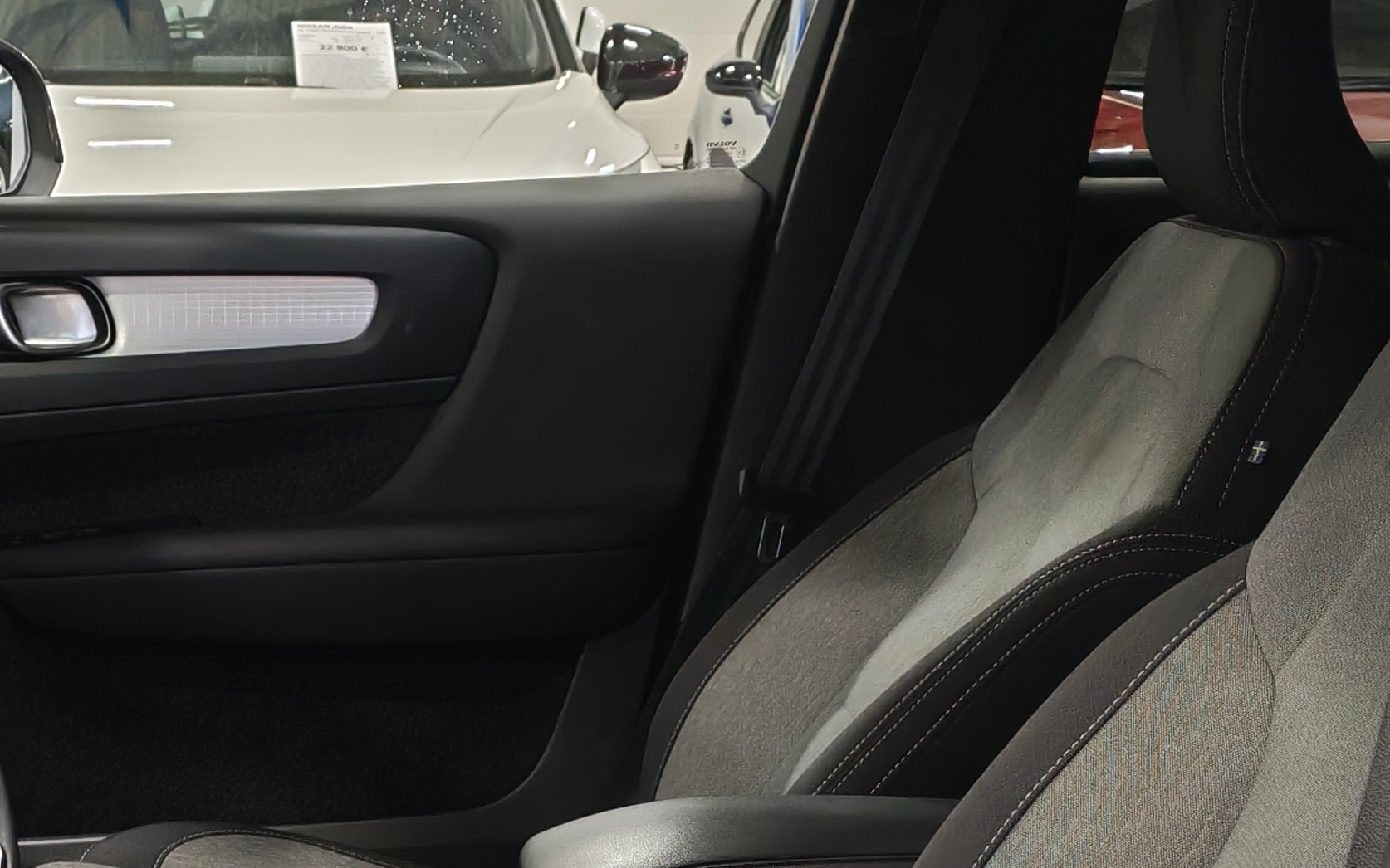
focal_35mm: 83
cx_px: 259
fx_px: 3144
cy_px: 894
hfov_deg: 24.5
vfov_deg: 15.4
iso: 1000
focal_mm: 6.12
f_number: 1.9
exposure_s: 1/100
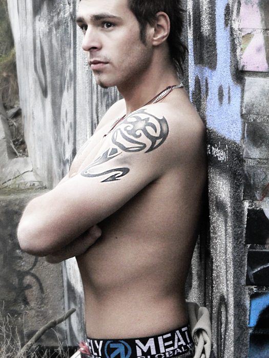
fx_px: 1337
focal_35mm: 129
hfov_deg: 11.5
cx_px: 134
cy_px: 179
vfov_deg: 15.3
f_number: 4
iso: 400
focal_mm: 17.7
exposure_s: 1/60
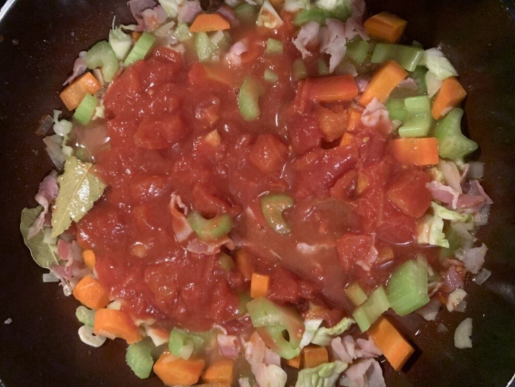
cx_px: 258
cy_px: 192
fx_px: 402
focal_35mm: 27
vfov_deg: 51.4
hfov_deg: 65.3
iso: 500
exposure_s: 1/25
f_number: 1.8
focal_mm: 4.25
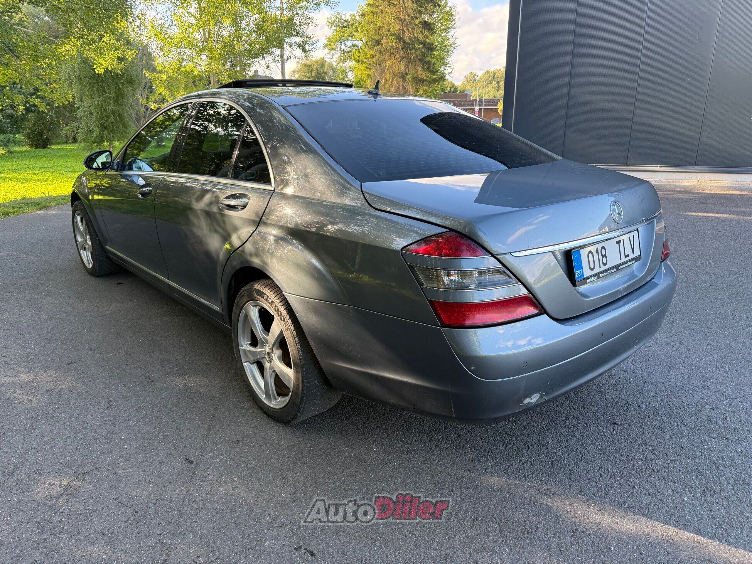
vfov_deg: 56.8
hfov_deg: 71.6
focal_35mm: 24
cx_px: 376
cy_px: 282
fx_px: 521
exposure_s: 1/286
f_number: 1.78
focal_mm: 6.76
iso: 100
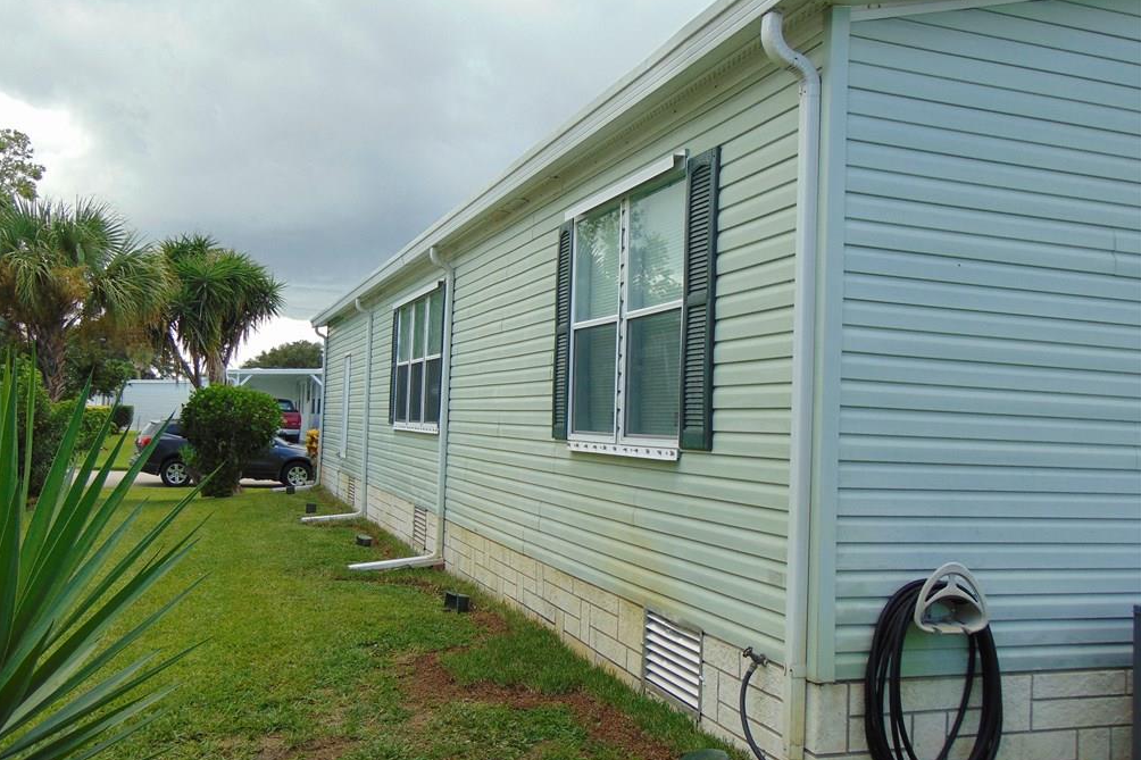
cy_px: 376
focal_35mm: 35
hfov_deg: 54.4
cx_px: 560
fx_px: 1109
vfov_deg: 37.8
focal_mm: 5.8
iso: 80
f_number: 3.2
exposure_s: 1/400
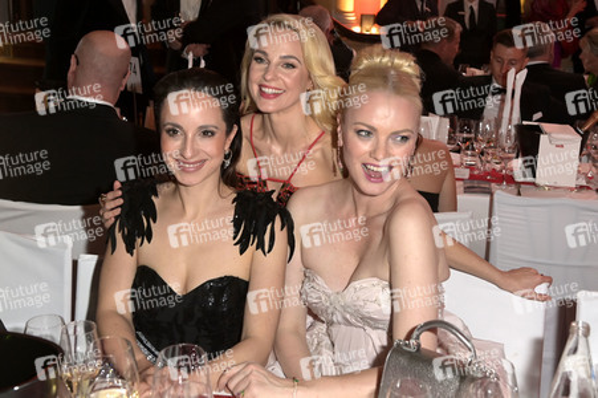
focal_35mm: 38
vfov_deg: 35.0
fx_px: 631
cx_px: 299
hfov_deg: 50.7
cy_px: 199
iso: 2000
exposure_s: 1/100
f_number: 5
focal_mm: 38
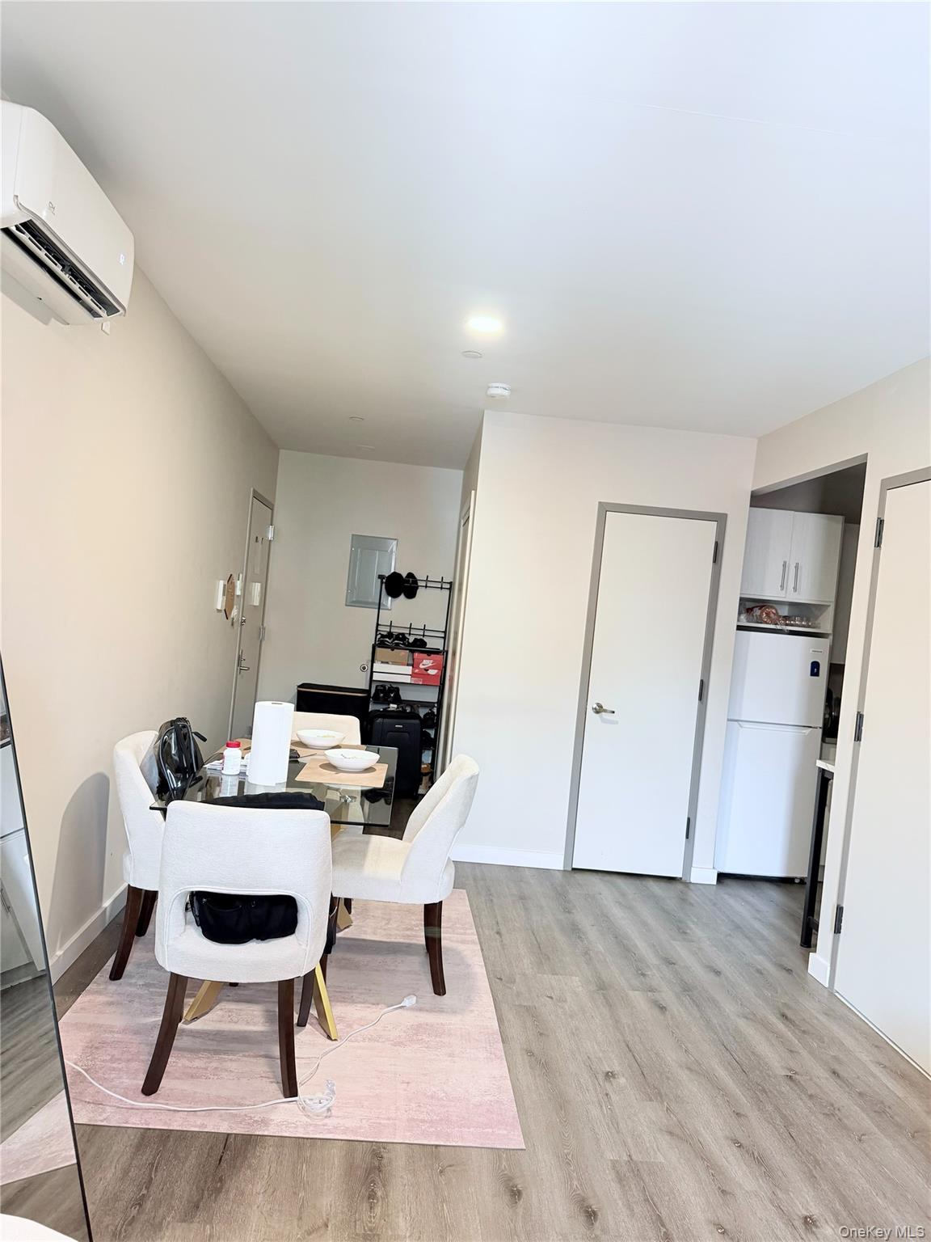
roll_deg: -5.2
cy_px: 621
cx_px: 466
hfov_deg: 56.8
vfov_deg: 71.6
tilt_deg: -1.7
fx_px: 861
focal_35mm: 24
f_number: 1.78
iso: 250
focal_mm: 6.76
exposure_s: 1/60
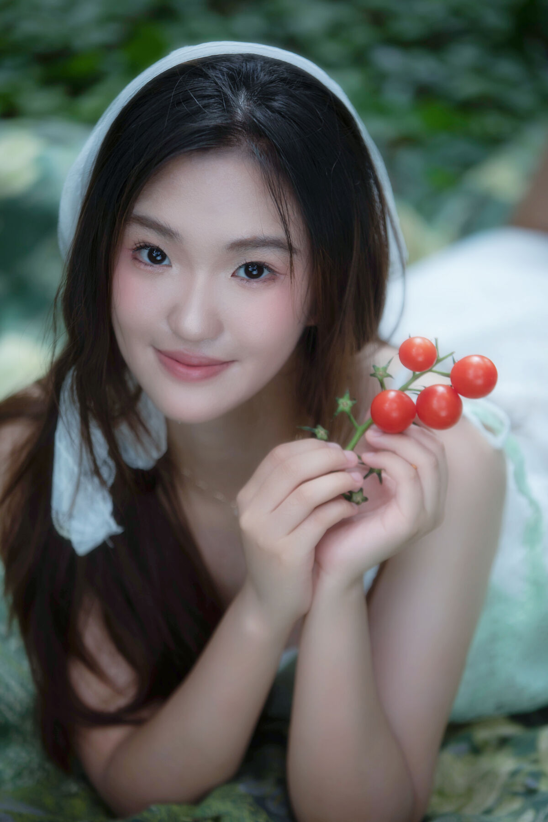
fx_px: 3059
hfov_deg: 10.2
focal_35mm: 134
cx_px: 274
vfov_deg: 15.3
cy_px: 411
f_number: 2.8
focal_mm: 135
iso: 200
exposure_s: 1/125
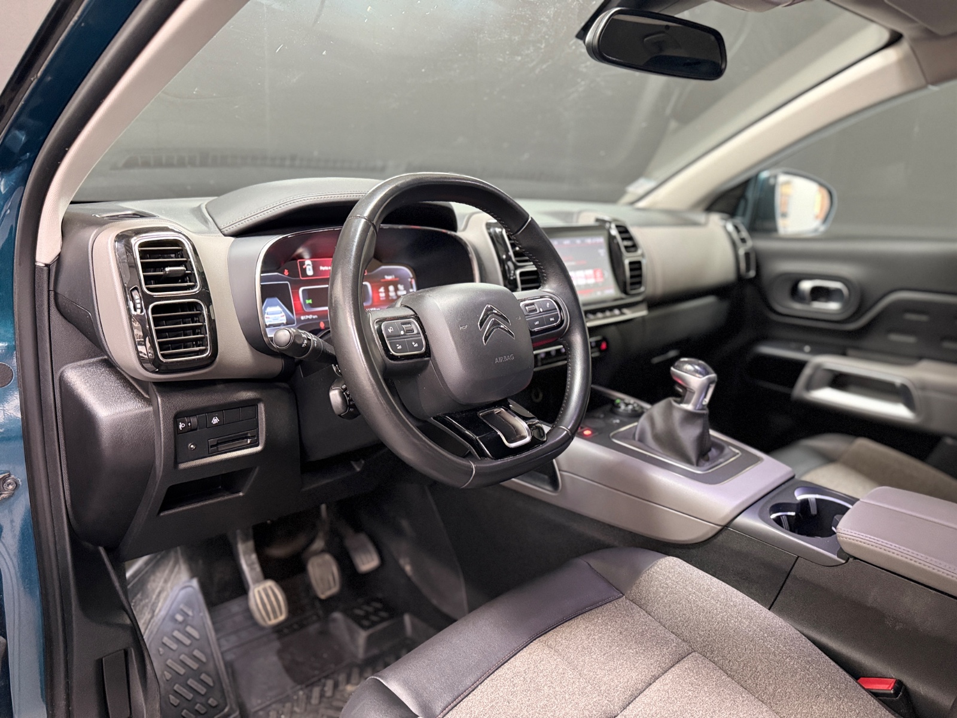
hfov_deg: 71.6
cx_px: 478
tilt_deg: -14.2
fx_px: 664
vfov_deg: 56.8
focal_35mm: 24
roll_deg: -2.2
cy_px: 359
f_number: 1.78
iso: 640
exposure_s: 1/33
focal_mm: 6.76
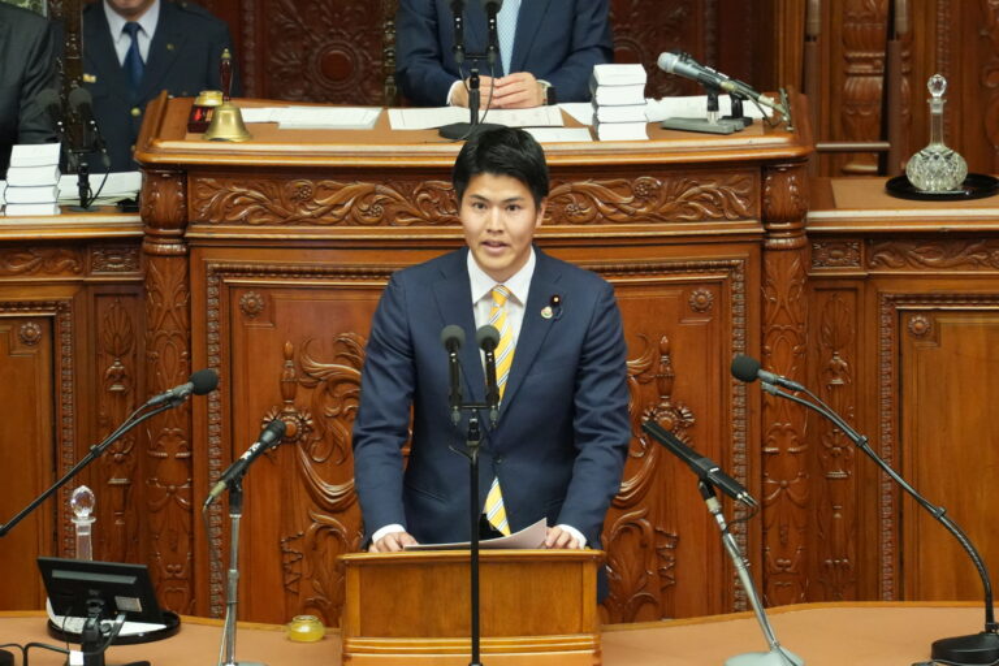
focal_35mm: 300
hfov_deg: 6.9
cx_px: 500
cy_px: 333
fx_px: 8324
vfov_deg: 4.6
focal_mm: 200
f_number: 5.6
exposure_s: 1/125
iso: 10000
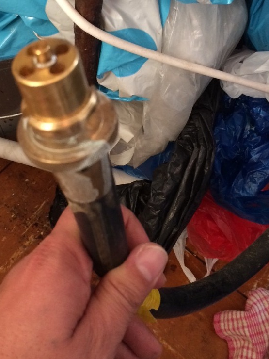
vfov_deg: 40.3
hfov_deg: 30.9
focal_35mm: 47
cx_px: 120
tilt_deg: -62.8
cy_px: 144
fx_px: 487
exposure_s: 1/33
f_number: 2.2
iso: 250
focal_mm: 4.15
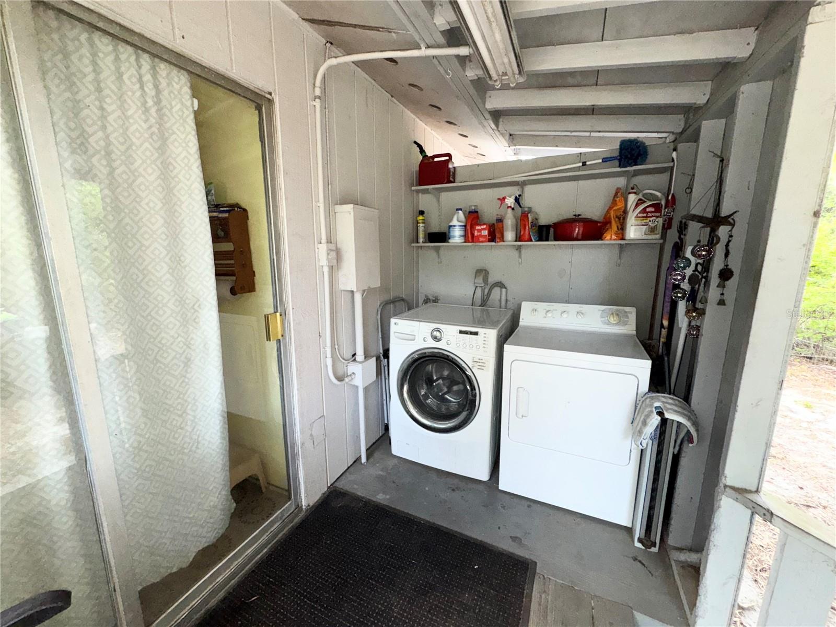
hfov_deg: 102.1
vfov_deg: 85.7
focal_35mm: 14
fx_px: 338
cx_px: 418
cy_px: 314
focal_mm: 2.22
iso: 125
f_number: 2.2
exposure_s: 1/104
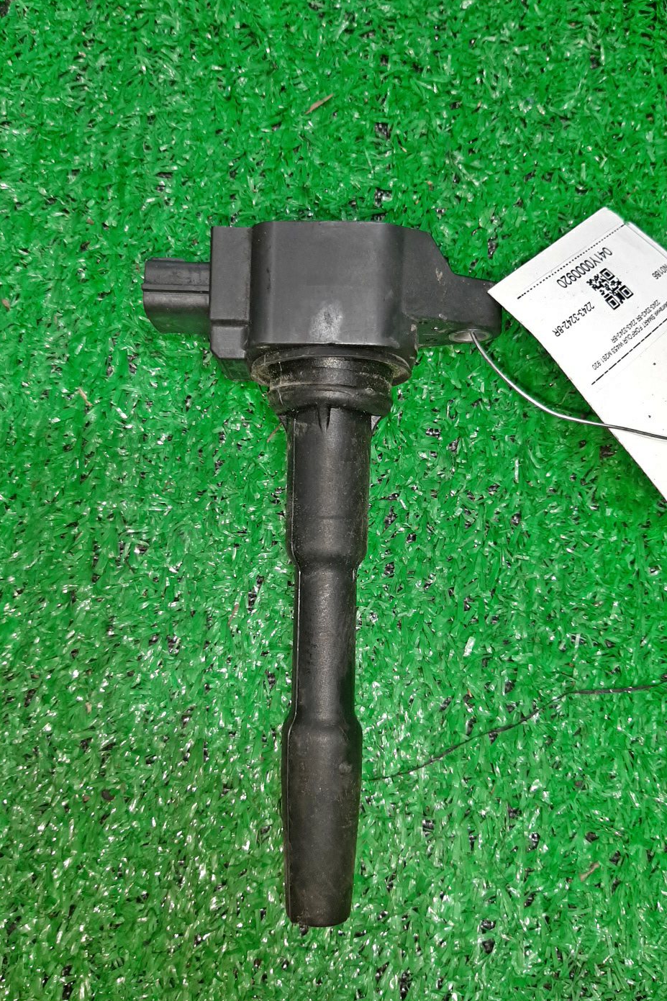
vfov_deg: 65.5
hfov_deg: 46.4
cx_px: 313
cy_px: 504
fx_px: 778
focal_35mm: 28
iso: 93
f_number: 1.7
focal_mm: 3.93
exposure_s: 1/50
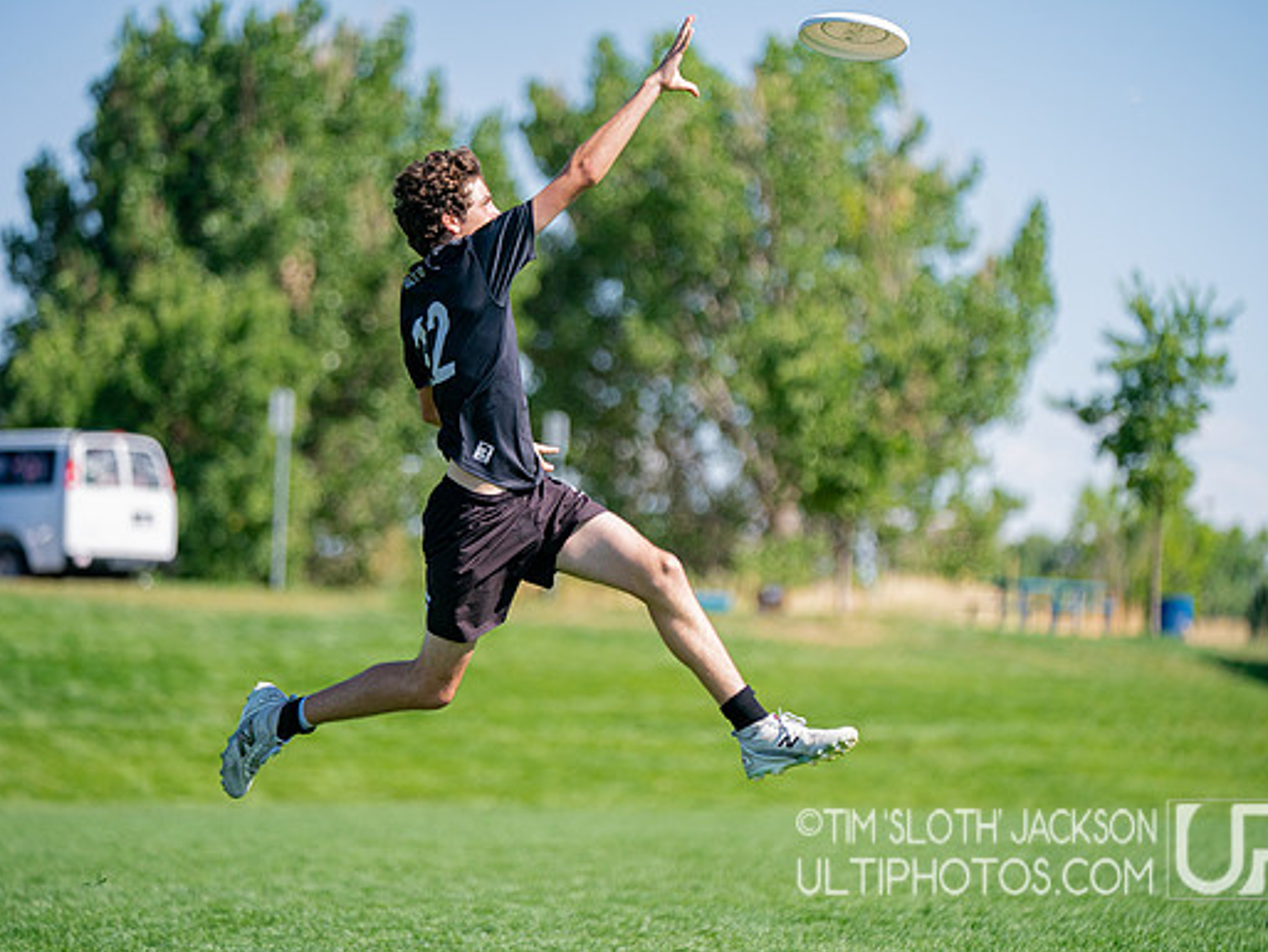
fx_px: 6815
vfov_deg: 8.0
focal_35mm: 186
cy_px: 476
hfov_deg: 10.6
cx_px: 640
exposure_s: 1/5000
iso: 400
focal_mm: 171
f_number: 2.8
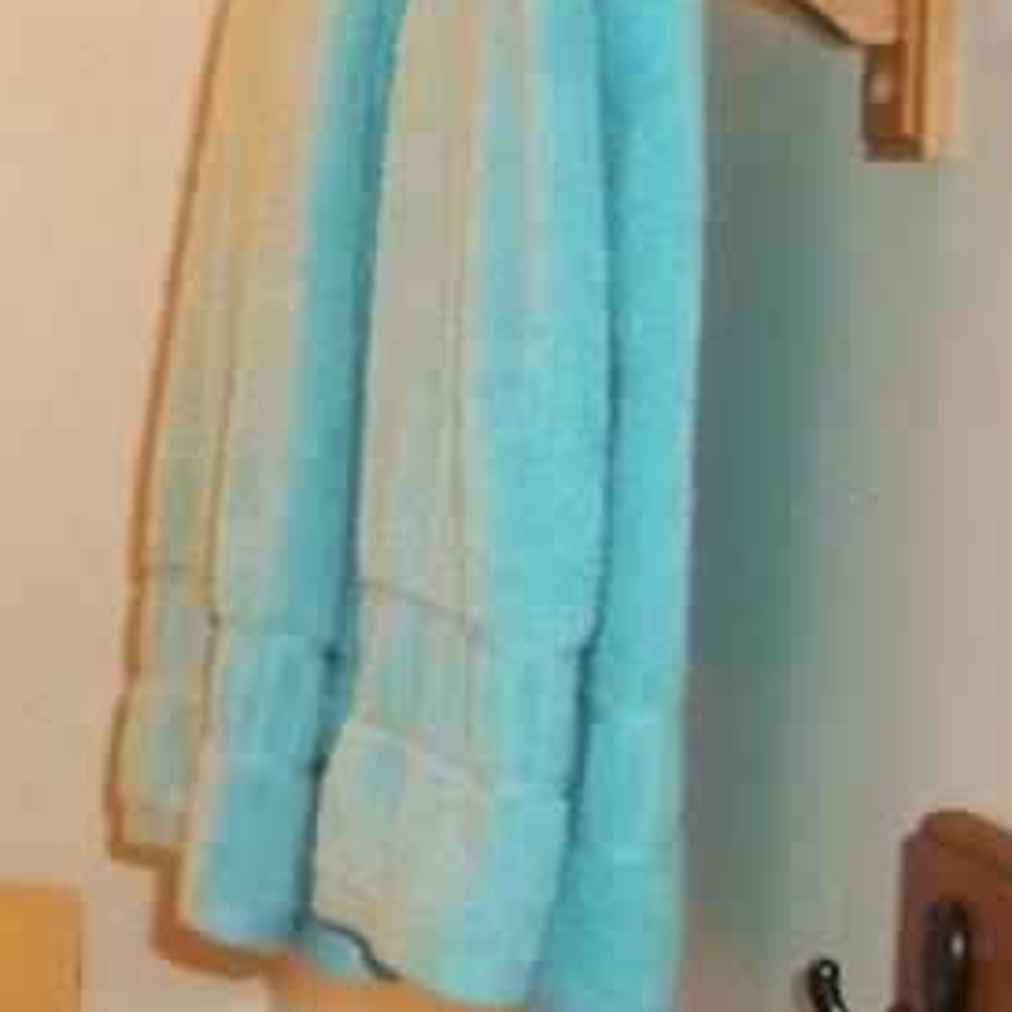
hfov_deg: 14.4
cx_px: -717
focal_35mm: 109
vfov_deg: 15.9
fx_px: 3605
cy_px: 783
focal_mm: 5.9
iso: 160
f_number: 3.3
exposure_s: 1/30
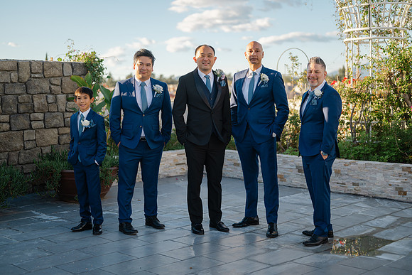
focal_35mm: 50
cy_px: 138
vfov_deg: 27.0
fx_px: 572
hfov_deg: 39.6
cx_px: 206
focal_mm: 50
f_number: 1.8
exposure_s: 1/1000
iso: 64
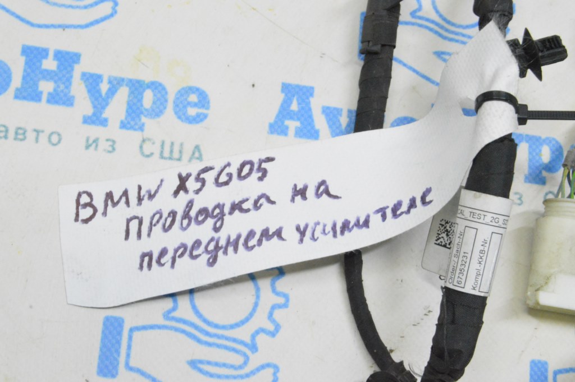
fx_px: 1005
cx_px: 288
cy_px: 191
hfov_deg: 31.9
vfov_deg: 21.5
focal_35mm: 63
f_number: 20
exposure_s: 1/20
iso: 6400
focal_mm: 42
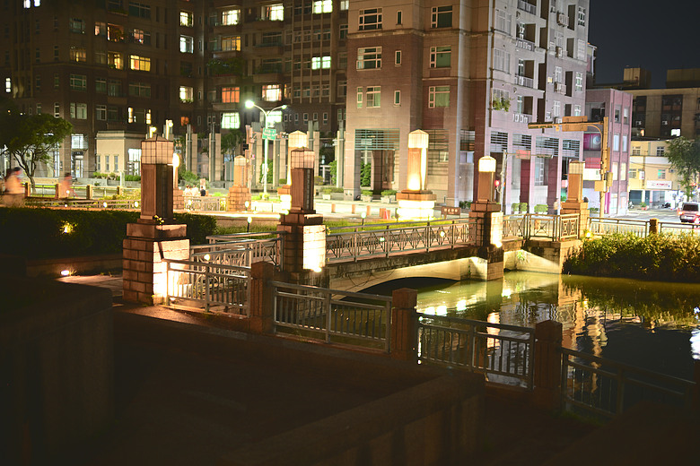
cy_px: 233
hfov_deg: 43.6
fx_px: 875
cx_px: 350
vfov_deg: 29.9
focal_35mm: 45
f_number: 0.95
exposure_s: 1/4
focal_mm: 45
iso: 160
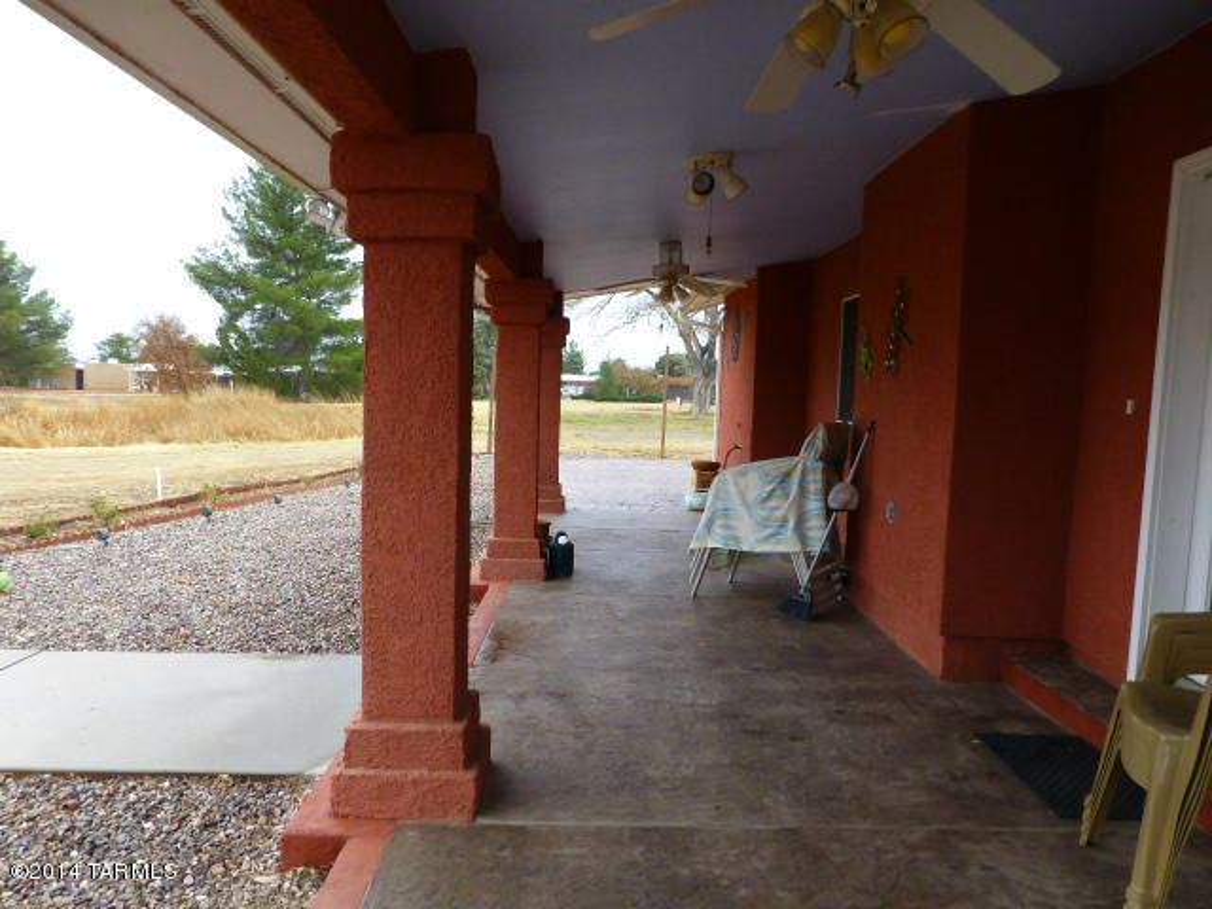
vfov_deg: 54.9
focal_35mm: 25
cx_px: 606
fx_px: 875
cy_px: 454
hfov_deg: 69.4
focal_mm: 4.3
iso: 320
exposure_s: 1/250
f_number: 3.3
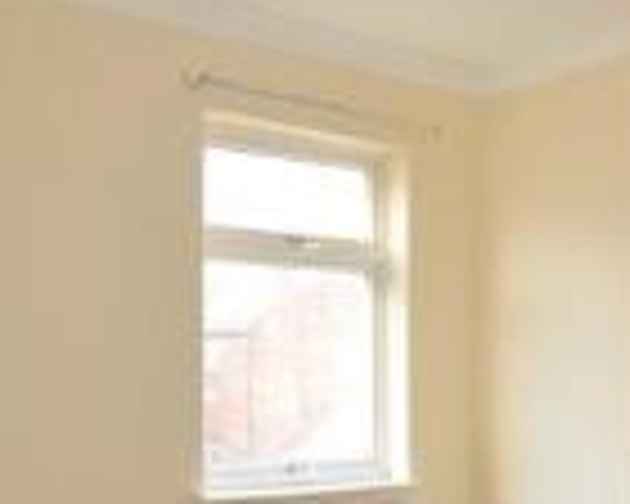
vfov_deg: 31.0
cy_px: 371
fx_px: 895
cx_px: 382
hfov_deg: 38.6
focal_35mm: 48
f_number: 4.5
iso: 800
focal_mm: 10
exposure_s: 1/80
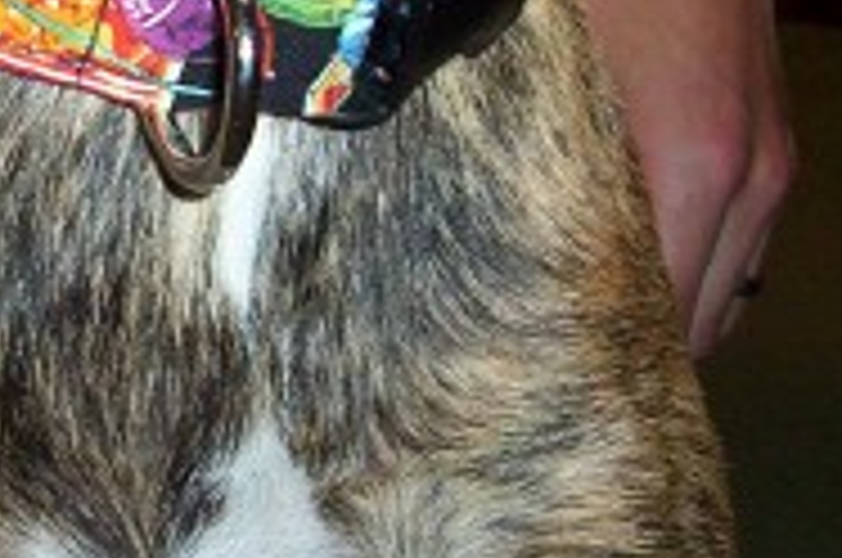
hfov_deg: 21.7
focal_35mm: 92
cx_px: 104
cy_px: 108
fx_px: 2148
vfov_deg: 14.7
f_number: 2.73
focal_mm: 5.77
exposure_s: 1/60
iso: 140
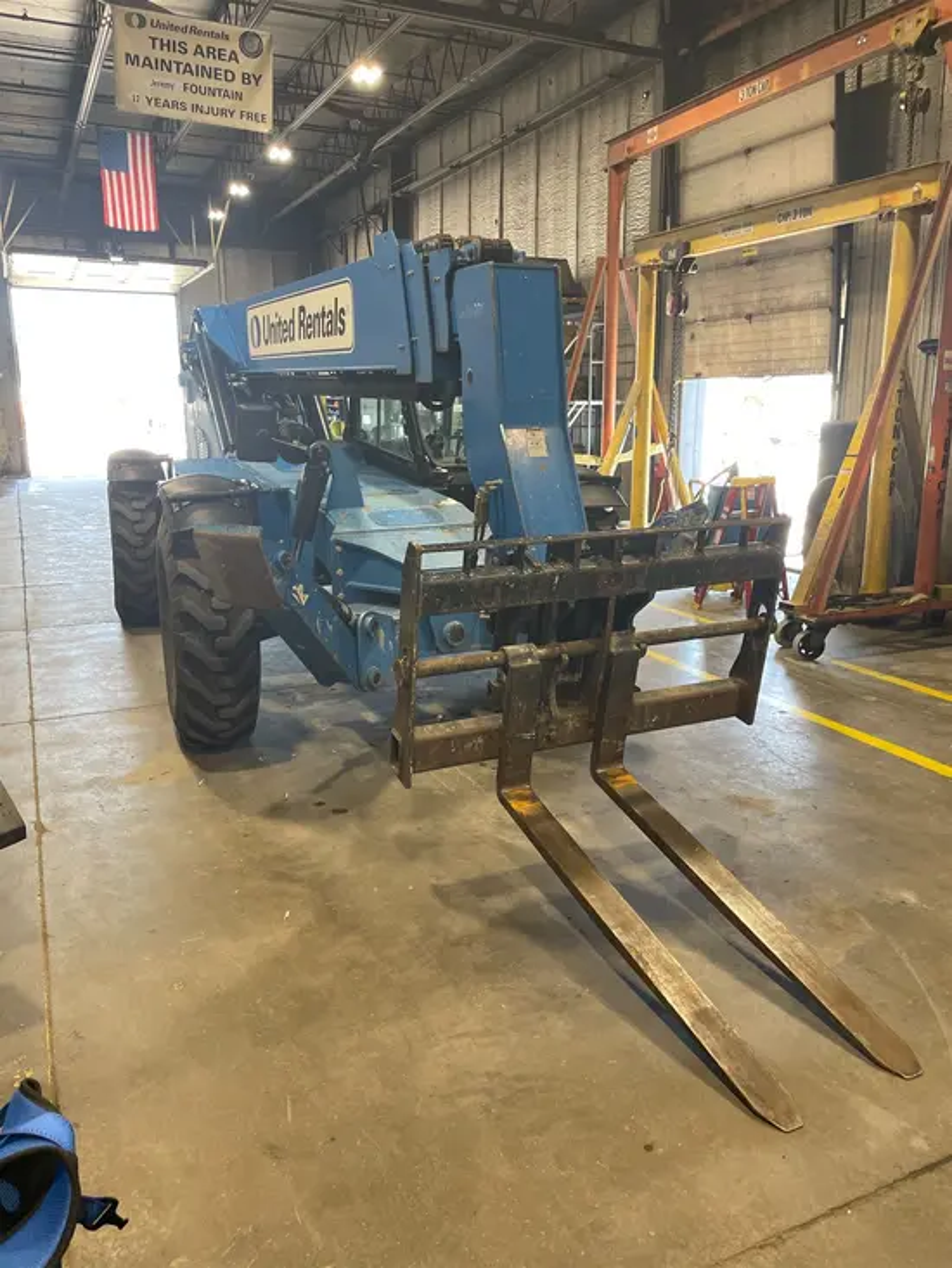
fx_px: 953
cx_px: 476
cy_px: 634
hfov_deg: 53.1
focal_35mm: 26
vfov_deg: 67.3
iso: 125
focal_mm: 4.2
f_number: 1.6
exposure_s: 1/89
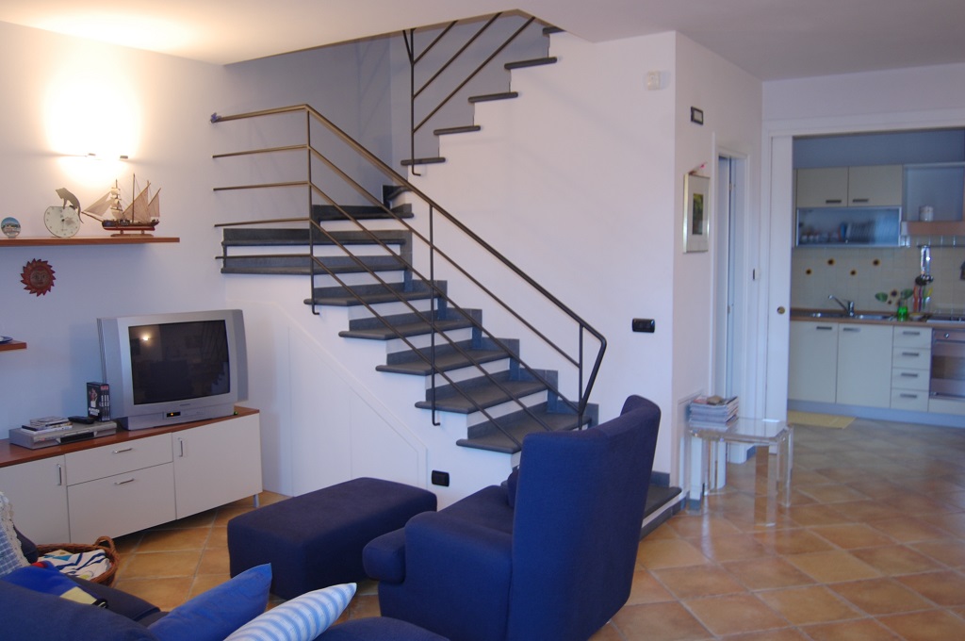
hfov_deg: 62.0
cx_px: 482
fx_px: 803
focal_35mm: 30
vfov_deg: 43.5
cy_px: 320
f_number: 3.8
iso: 400
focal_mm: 20
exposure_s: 1/10
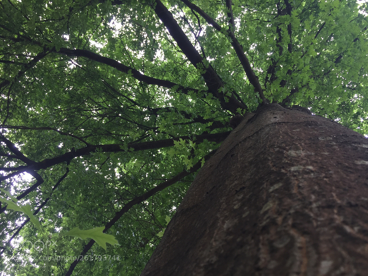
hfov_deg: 61.7
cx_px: 184
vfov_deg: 48.2
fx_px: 308
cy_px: 138
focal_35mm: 29
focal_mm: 4.15
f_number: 2.2
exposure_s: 1/50
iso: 32
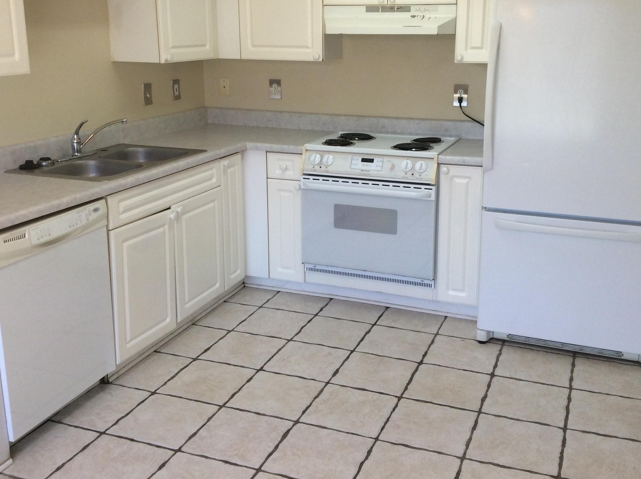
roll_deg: +0.0
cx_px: 341
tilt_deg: -13.2
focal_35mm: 39
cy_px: 189
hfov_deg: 47.9
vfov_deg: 36.6
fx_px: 721
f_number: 2.4
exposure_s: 1/100
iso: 40
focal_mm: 3.3
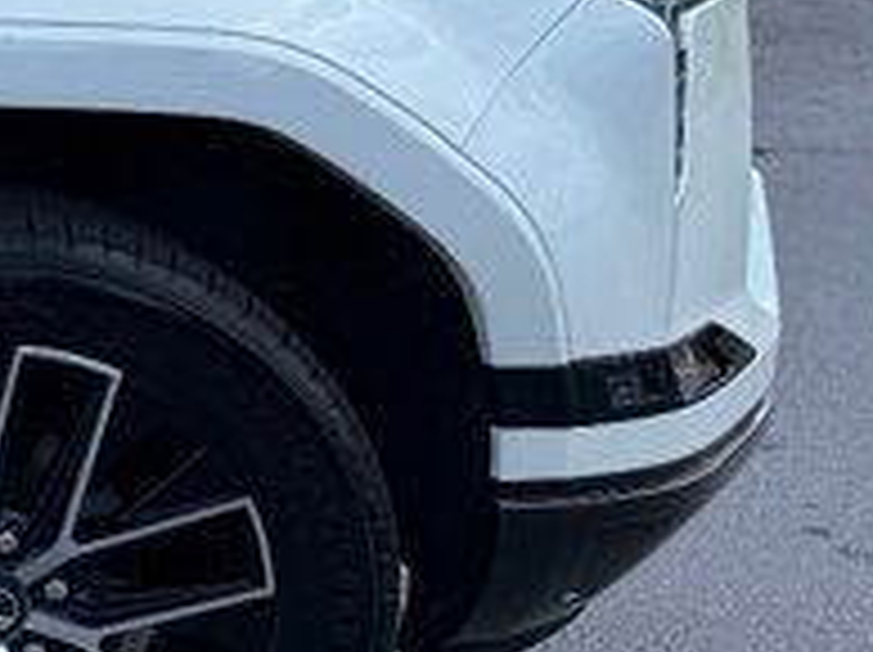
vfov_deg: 11.5
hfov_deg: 11.8
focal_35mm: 127
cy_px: 9
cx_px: -1377
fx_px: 3199
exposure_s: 1/3759
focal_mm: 6.76
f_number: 1.78
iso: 80
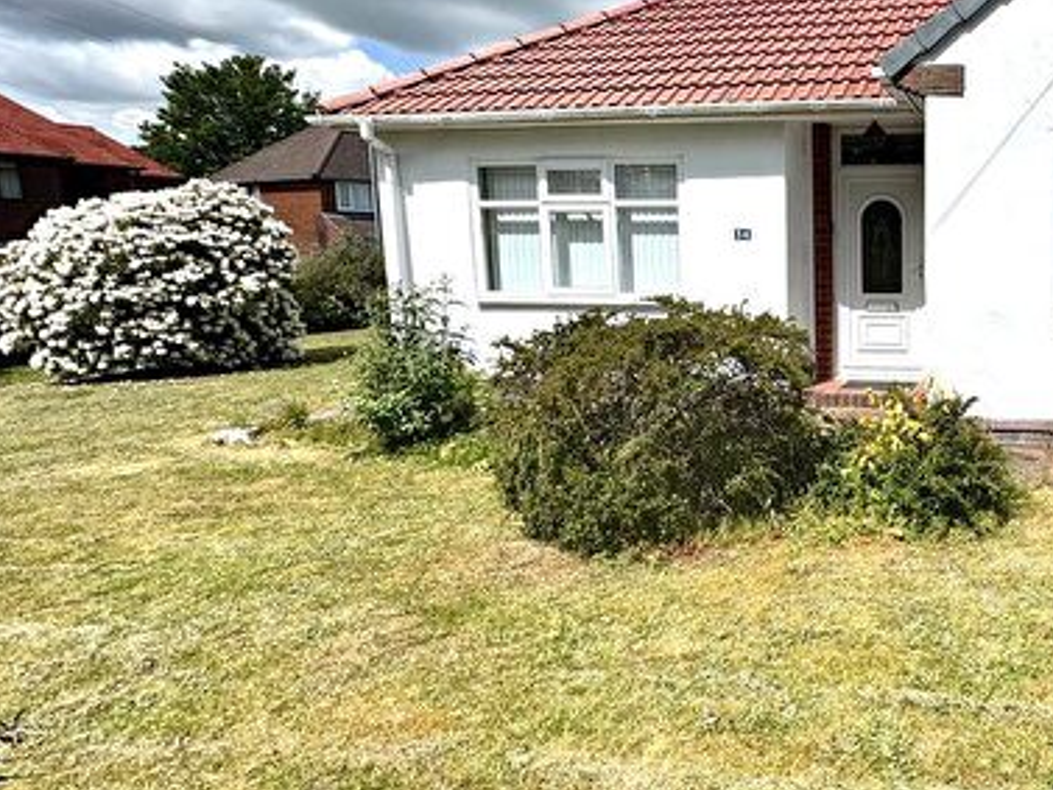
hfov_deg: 59.2
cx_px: 911
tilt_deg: -8.0
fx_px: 791
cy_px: 364
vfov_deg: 53.0
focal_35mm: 26
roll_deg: -0.5
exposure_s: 1/4367
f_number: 2.2
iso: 40
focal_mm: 2.22
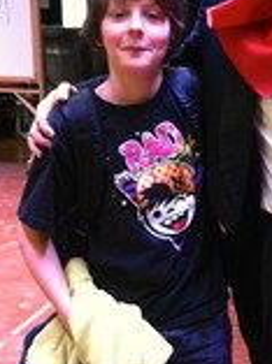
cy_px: 216
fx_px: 926
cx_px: 246
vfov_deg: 22.3
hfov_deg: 16.5
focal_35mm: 88
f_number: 2.8
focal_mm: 3.85
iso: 200
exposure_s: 1/15
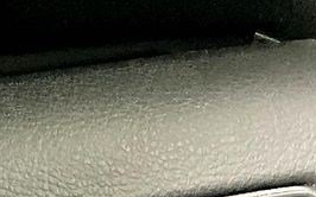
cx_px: 37
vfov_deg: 6.6
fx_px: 1593
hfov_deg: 11.3
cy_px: 540
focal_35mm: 185
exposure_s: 1/22
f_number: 1.8
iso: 640
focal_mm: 3
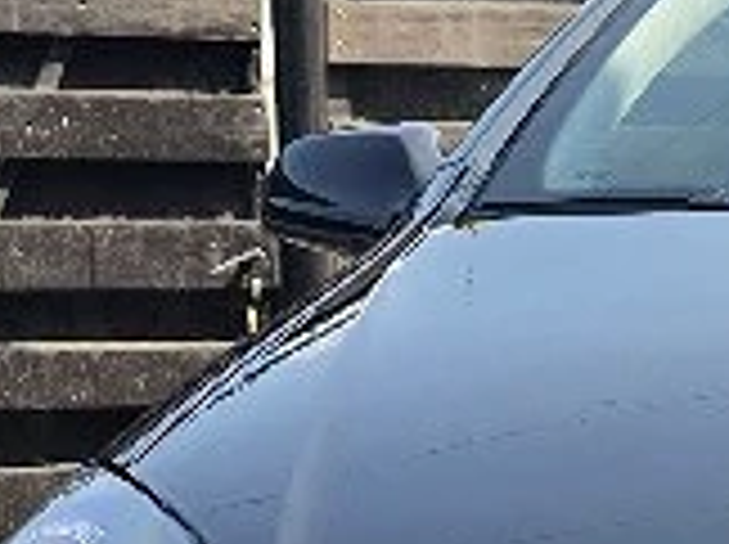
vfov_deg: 10.3
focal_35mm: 142
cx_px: 1174
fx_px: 2986
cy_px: 629
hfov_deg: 13.0
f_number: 1.7
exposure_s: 1/3333
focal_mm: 6.3
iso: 80
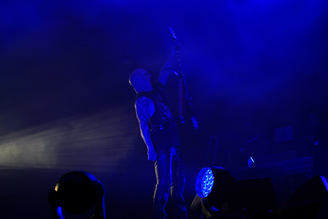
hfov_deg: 19.5
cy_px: 110
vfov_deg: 13.0
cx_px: 164
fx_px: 957
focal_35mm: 105
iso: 100
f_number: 5
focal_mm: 105
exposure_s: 1/200
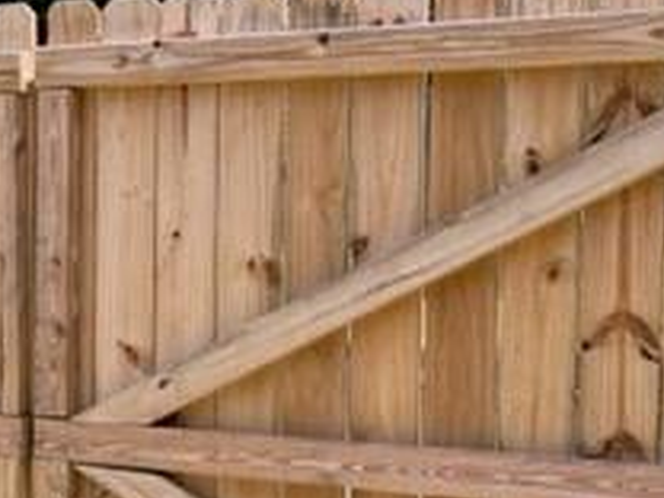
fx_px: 1535
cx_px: 137
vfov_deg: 18.3
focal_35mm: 80
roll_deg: +0.5
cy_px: 364
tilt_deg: -4.5
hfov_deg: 24.1
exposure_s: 1/1458
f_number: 1.6
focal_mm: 5.1
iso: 50
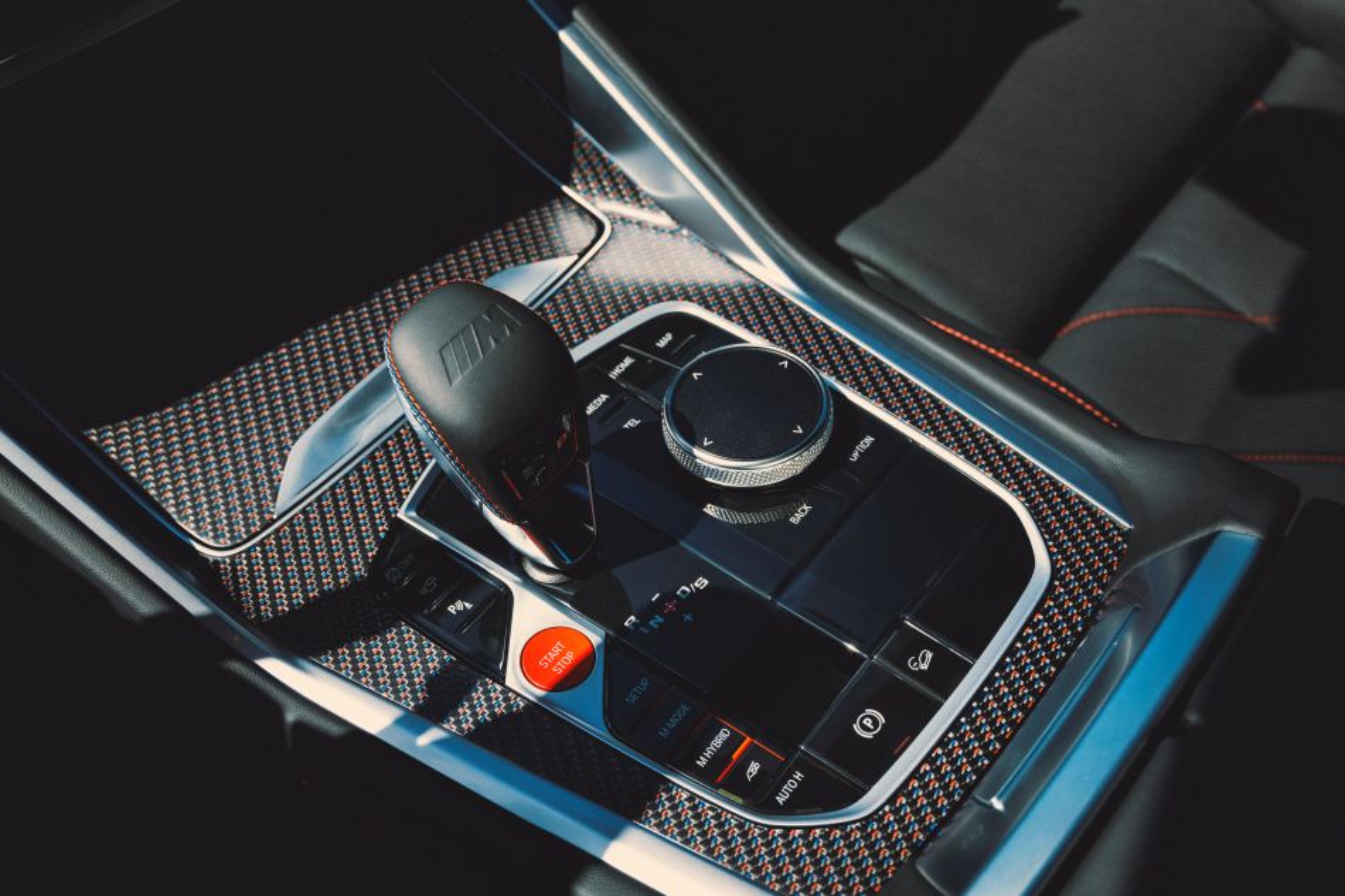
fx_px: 1606
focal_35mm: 43
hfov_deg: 45.4
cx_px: 672
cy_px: 448
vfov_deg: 31.2
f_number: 7.1
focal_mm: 43
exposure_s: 1/200
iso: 250
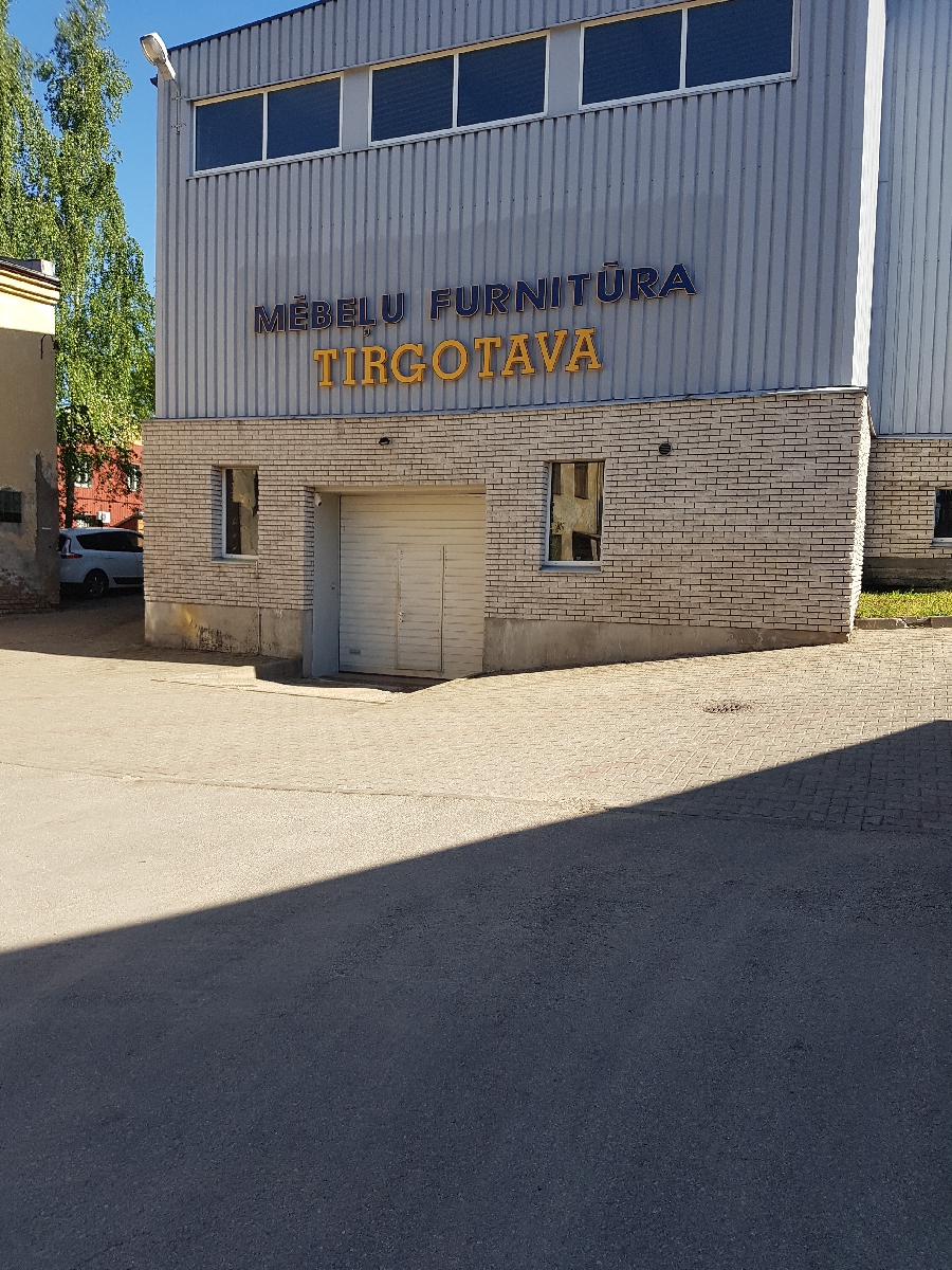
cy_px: 635
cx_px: 476
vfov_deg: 67.3
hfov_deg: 53.1
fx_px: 953
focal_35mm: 26
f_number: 1.7
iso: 50
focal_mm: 4.2
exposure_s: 1/1464
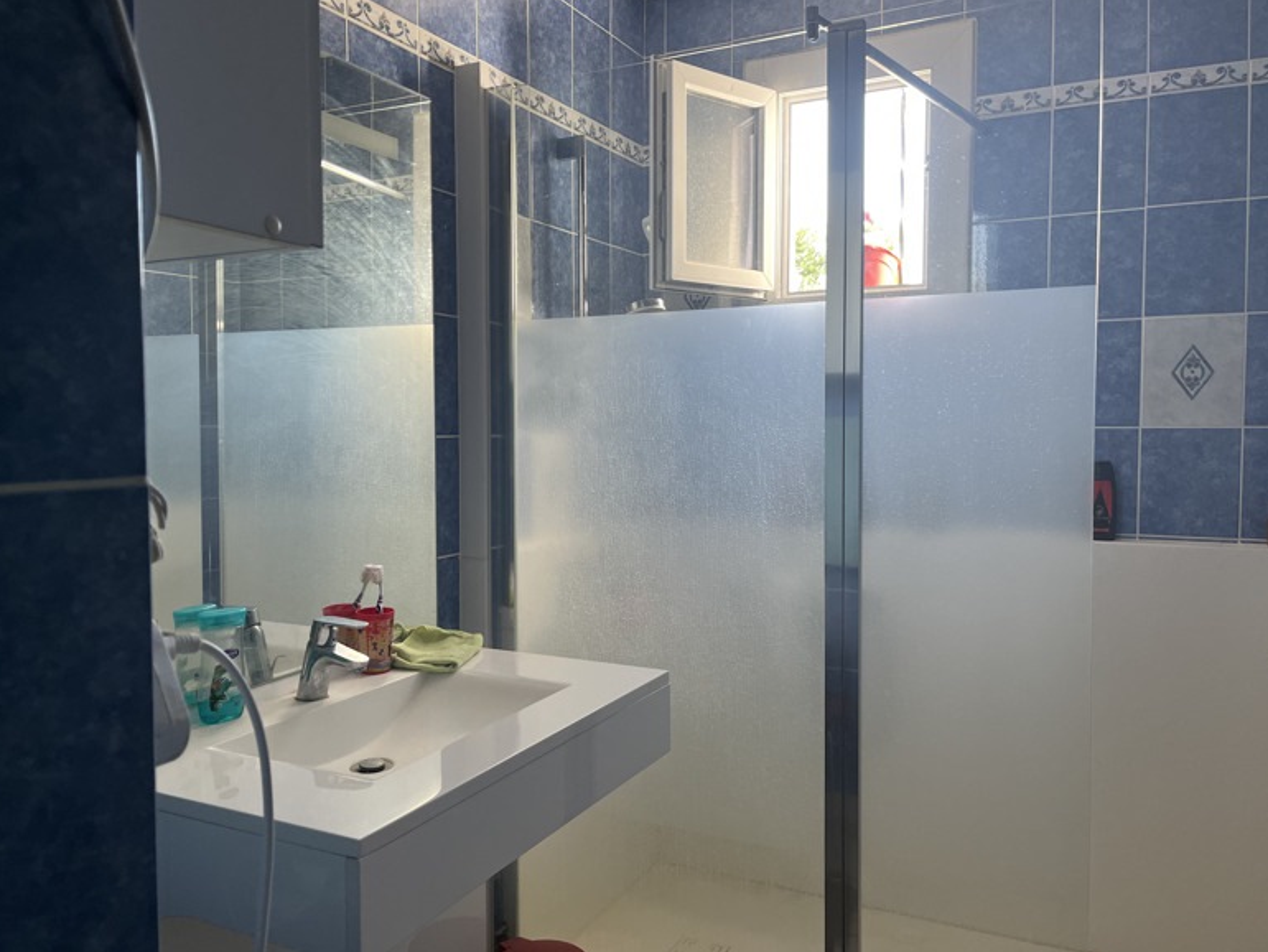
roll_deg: +0.4
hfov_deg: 65.3
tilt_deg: -2.9
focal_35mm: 27
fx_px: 989
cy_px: 461
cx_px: 621
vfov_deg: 51.4
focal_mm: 5.1
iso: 100
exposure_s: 1/100
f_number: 1.6
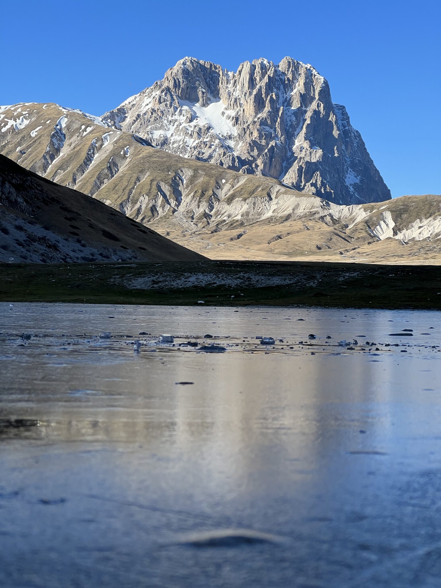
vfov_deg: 25.3
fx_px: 1308
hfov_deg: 19.1
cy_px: 294
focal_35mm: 77
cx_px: 220
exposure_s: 1/960
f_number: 2.8
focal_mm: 9
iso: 32
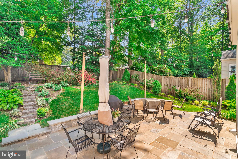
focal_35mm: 17
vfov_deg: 70.5
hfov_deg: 93.3
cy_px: 80
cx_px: 119
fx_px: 112
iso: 400
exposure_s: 1/40
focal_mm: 17
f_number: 8
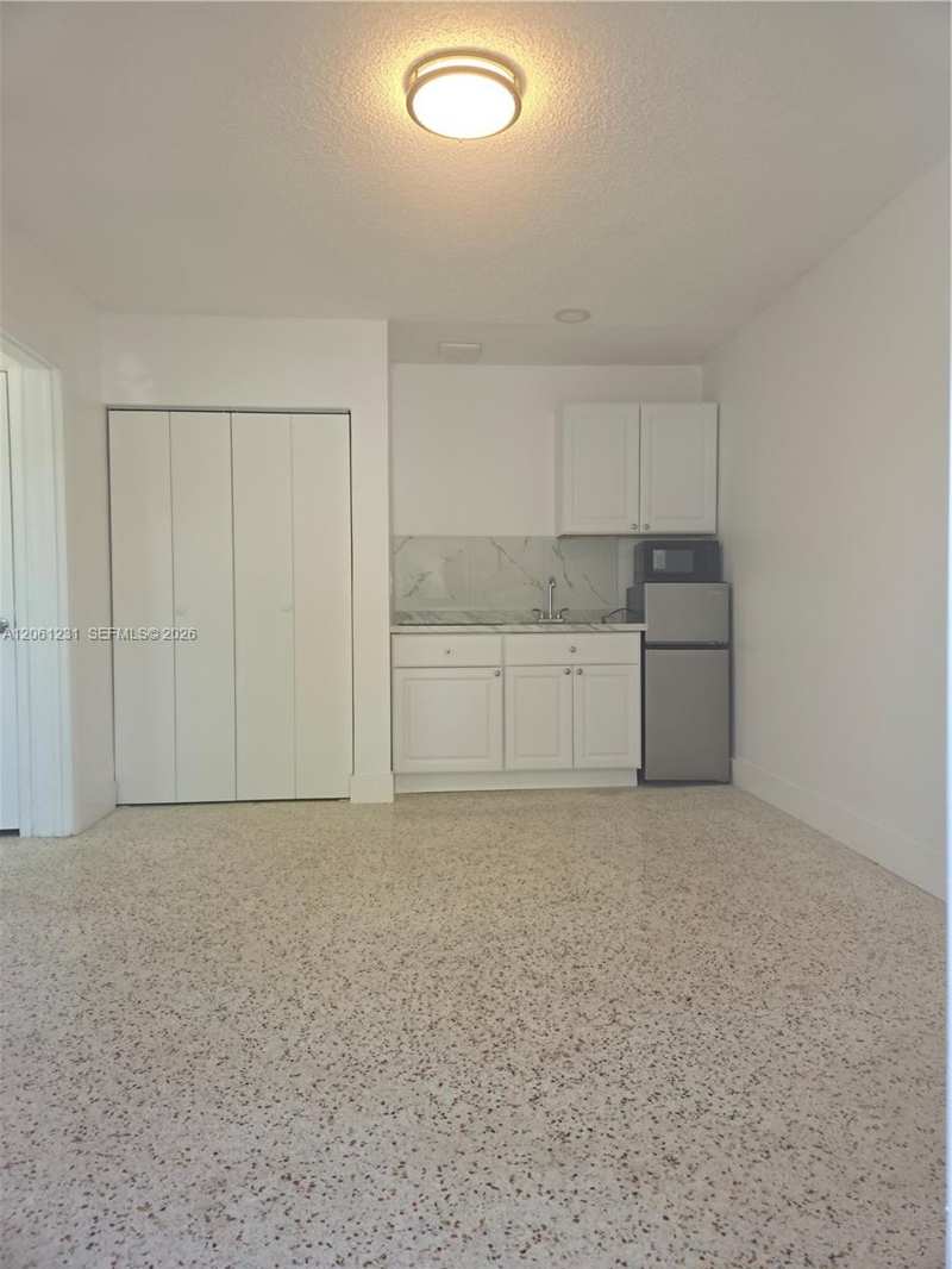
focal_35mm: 23
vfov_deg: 73.9
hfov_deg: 58.9
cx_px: 476
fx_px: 843
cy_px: 634
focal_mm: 5.4
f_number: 1.8
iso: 50
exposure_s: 1/120
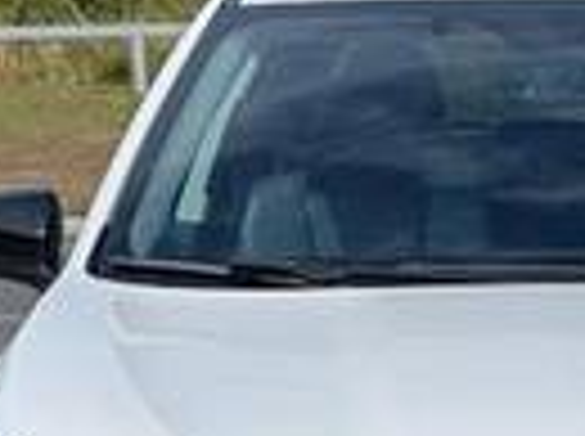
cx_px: 594
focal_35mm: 190
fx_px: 3205
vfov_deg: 7.7
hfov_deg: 10.3
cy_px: 521
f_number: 1.68
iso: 20
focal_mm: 6.9
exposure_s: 1/2000
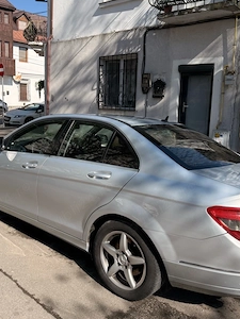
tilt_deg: -6.5
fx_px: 296
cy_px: 137
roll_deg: -1.5
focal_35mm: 32
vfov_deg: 56.6
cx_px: 100
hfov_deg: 44.0
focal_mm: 6.76
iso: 125
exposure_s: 1/4673
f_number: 1.78
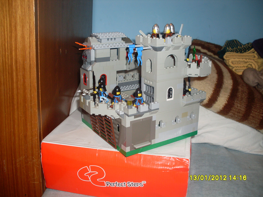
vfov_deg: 37.7
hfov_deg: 49.0
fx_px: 289
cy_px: 98
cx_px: 132
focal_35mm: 38
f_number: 2.8
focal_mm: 6.3
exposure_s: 1/45
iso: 100
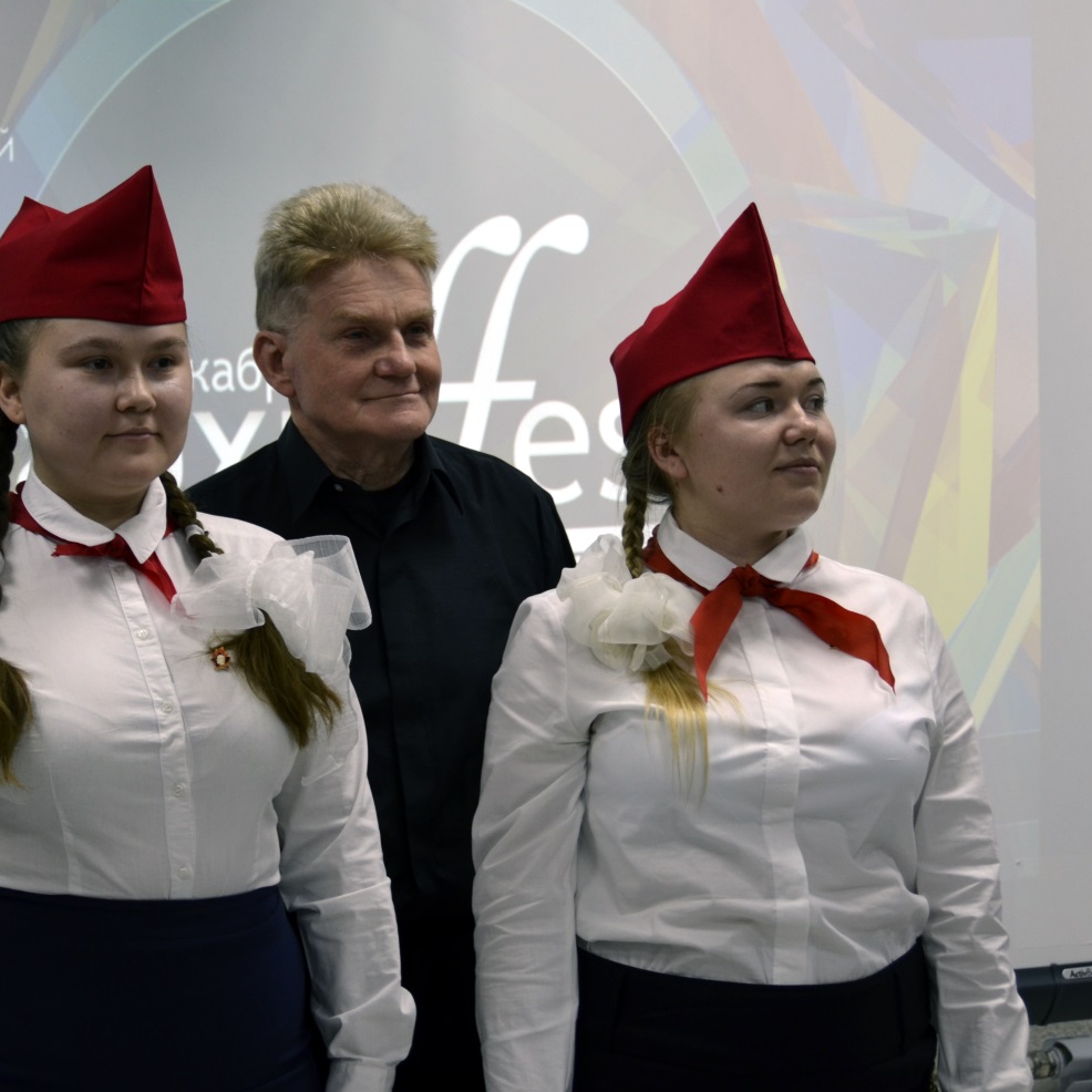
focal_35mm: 120
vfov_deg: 14.5
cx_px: 423
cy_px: 546
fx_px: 4283
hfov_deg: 14.5
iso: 400
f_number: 4.8
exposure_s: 1/100
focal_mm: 62
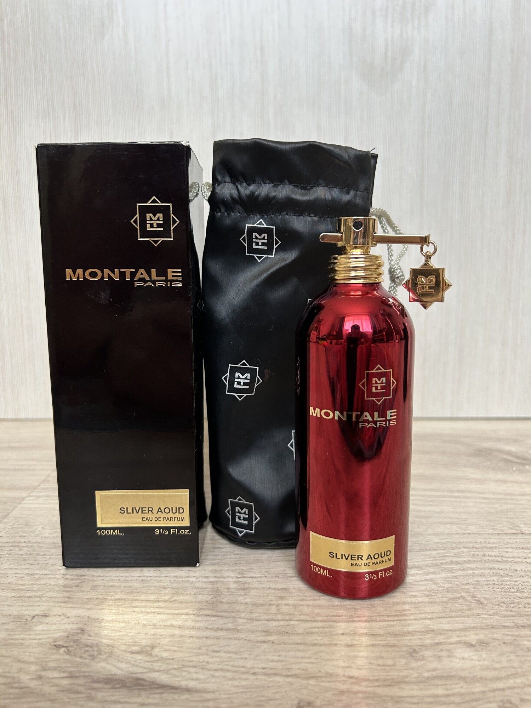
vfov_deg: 67.3
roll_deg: +0.8
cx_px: 266
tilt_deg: -8.6
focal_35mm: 26
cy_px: 354
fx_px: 532
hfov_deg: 53.1
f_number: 1.5
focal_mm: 5.7
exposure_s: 1/114
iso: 125
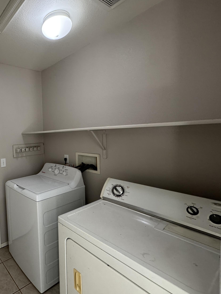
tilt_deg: -3.8
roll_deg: +2.1
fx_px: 162
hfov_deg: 58.8
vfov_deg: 84.7
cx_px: 23
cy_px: 145
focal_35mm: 19
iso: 320
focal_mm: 2.22
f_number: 2.2
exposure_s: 1/60
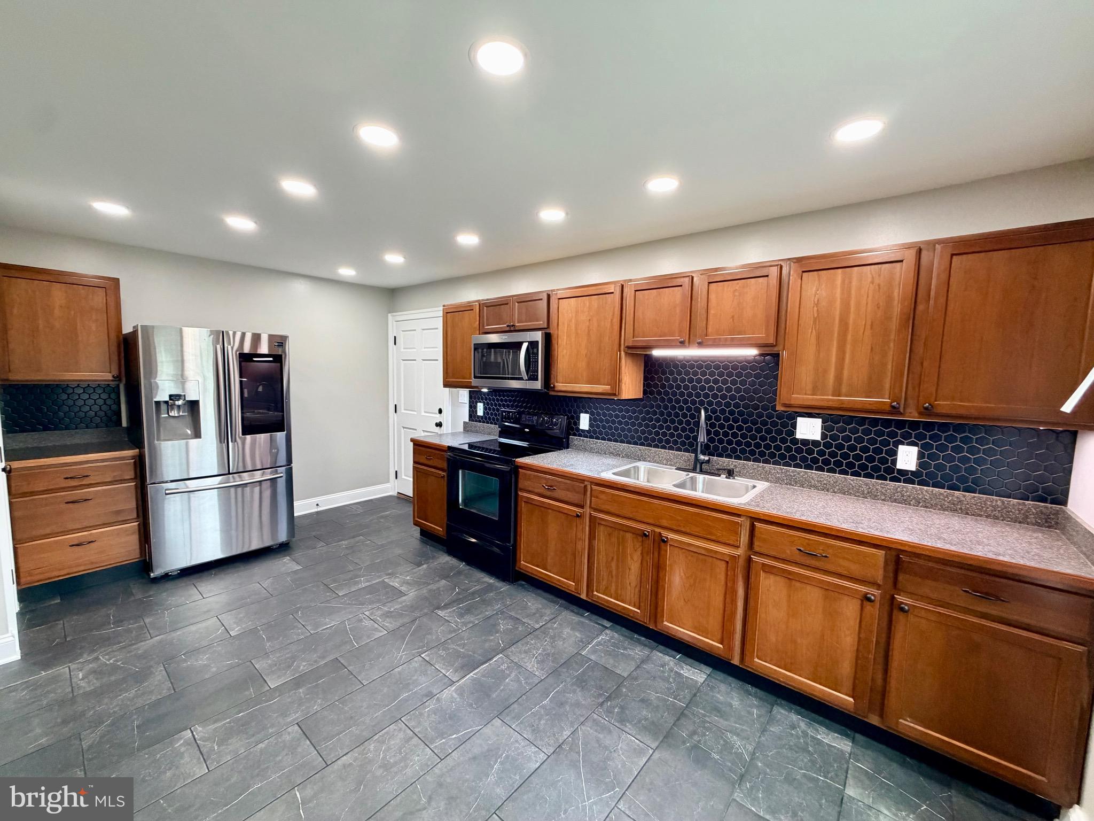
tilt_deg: -3.7
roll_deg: -1.1
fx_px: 442
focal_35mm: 14
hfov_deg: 102.1
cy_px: 410
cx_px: 547
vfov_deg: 85.7
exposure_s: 1/120
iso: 250
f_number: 2.2
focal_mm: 2.22
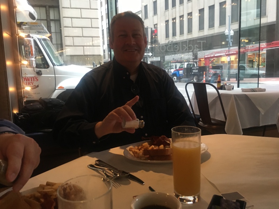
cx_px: 140
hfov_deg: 61.7
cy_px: 104
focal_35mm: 29
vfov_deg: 48.2
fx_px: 234
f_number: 2.2
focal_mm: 4.15
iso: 125
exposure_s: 1/30
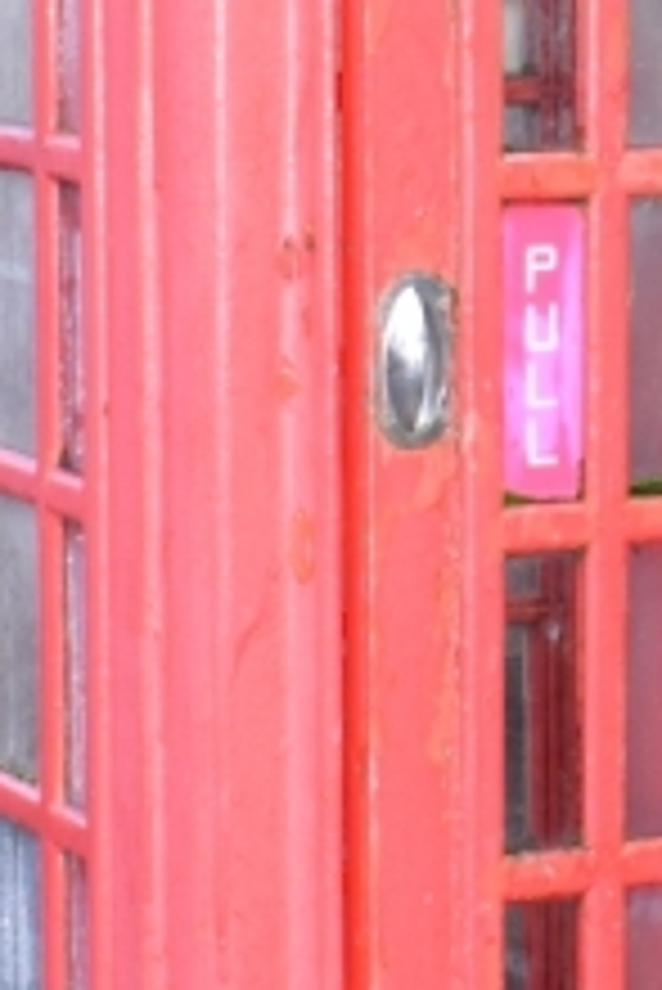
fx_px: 4729
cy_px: 297
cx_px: 667
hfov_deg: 8.0
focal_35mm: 172
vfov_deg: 11.9
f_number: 5.6
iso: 560
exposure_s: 1/125
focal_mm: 21
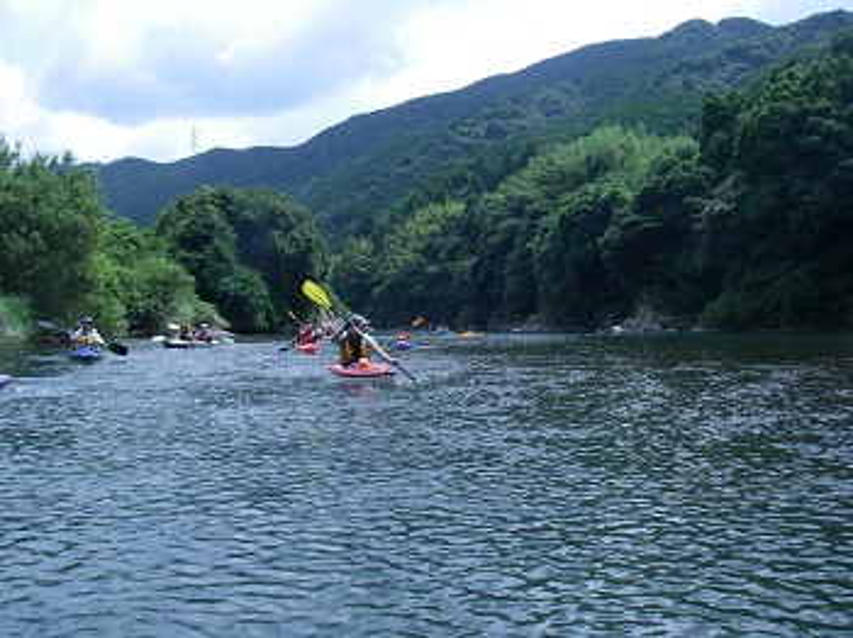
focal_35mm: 38
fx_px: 936
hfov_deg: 49.0
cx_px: 426
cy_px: 319
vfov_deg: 37.7
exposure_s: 1/160
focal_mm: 6.3
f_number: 6.6
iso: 64
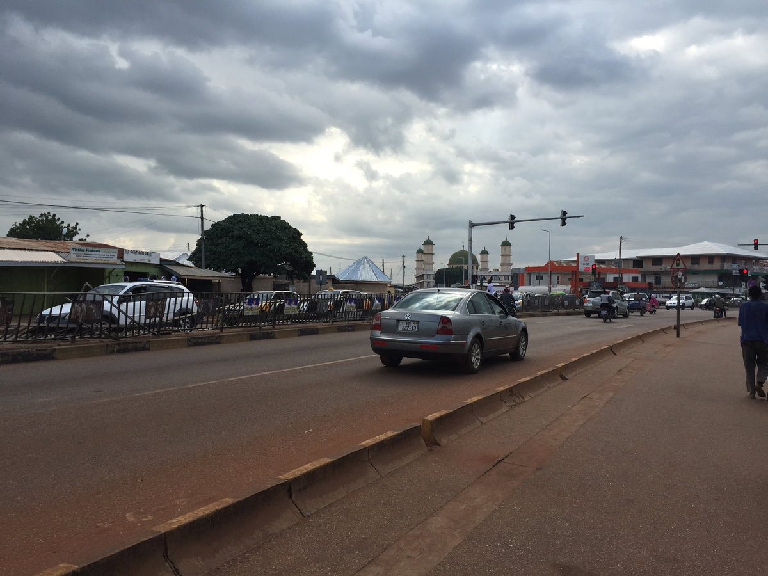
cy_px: 288
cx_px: 384
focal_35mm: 29
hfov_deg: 61.7
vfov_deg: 48.2
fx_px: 643
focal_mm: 4.15
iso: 32
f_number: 2.2
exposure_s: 1/1276
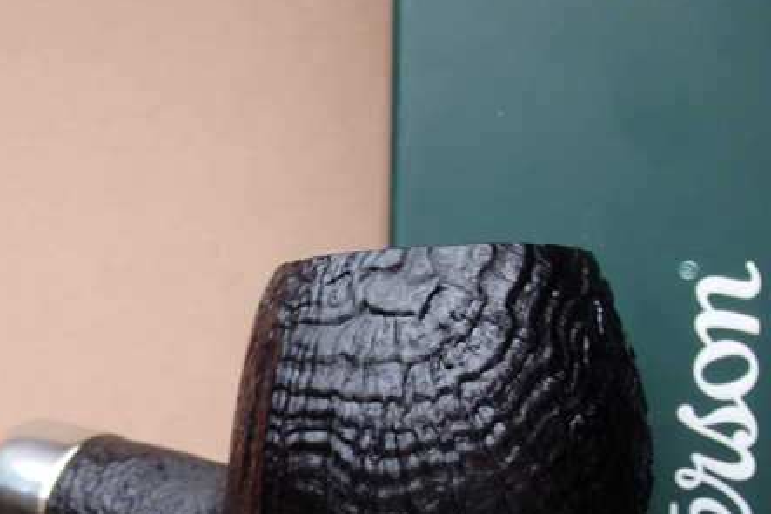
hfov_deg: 21.9
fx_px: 1969
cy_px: 460
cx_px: 160
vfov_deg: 14.7
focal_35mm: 92
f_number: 4
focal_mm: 8.9
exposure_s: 1/8
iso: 125
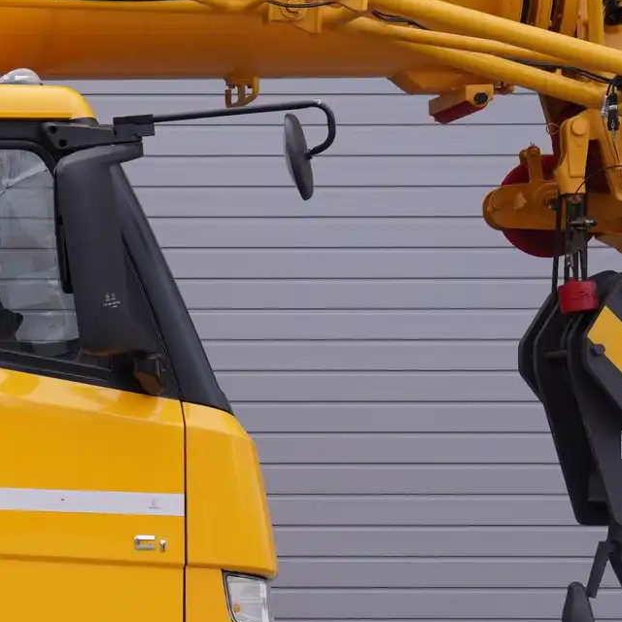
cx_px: -366
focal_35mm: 152
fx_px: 3090
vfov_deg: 11.5
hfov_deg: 11.0
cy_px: 395
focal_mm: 30
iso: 250
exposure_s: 1/800
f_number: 4
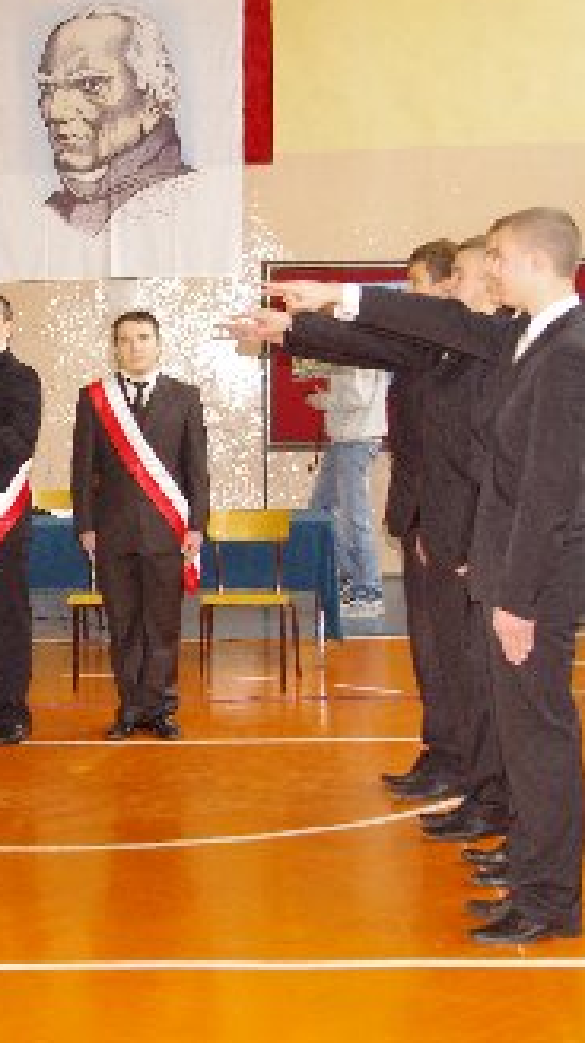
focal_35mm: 67
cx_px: 10
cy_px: 525
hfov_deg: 17.6
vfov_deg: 31.5
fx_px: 1851
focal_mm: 28
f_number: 3.5
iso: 800
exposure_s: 1/60
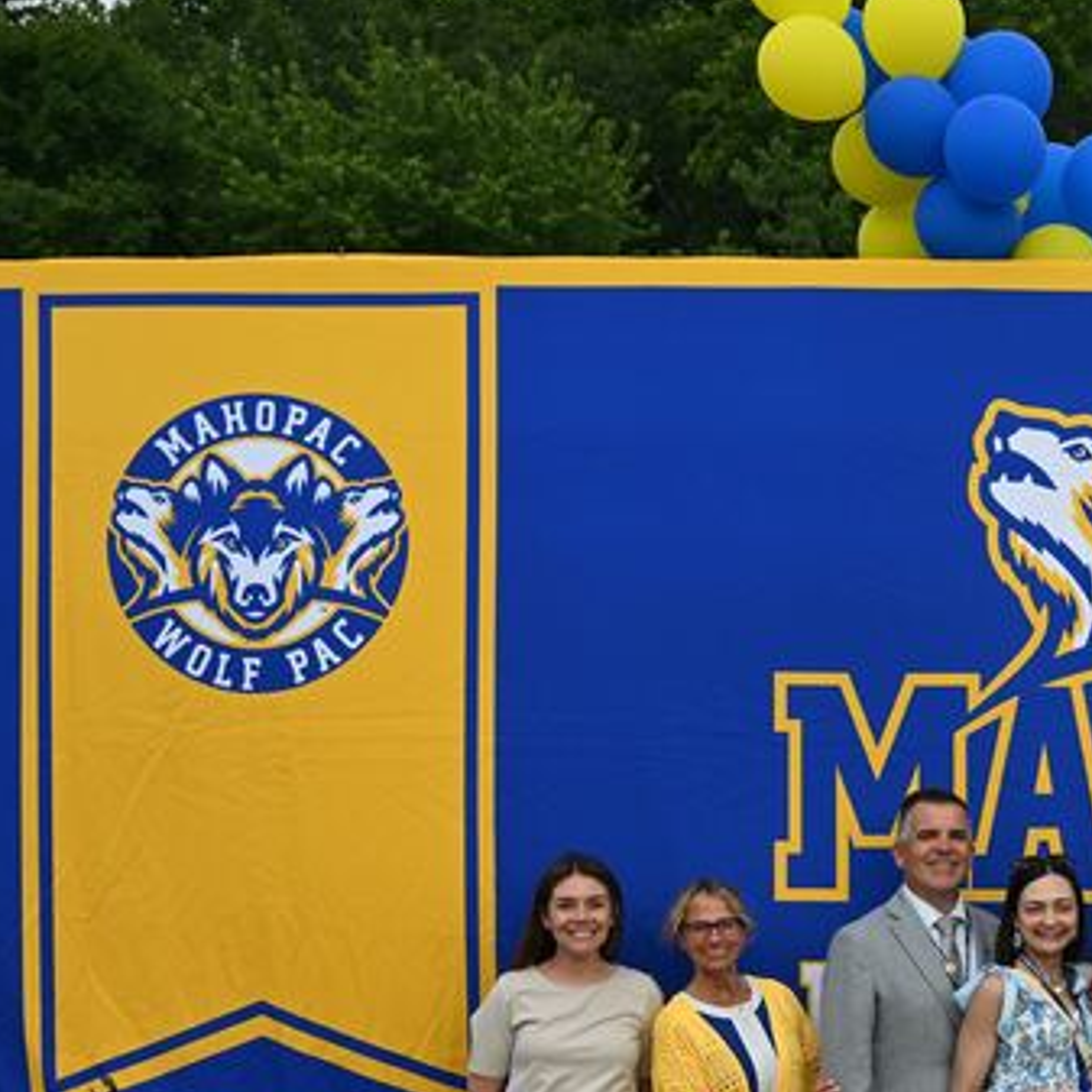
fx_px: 3605
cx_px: 1257
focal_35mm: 101
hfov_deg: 16.6
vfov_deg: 17.2
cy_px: 766
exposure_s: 1/500
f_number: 8
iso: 450
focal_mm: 50
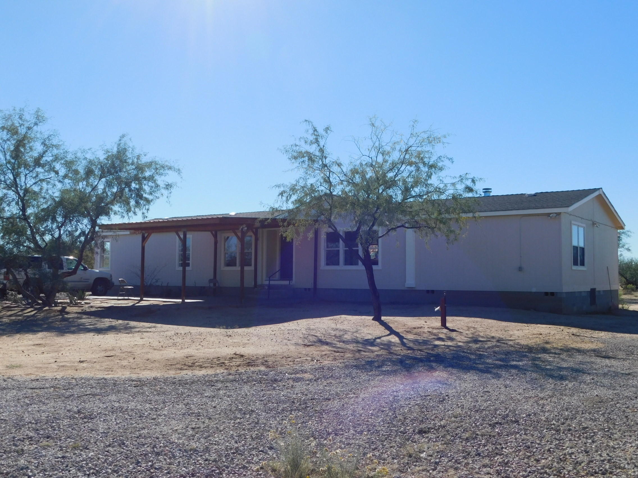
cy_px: 239
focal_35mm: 36
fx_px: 664
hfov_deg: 51.4
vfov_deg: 39.7
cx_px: 319
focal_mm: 6.3
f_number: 7
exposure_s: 1/400
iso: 125
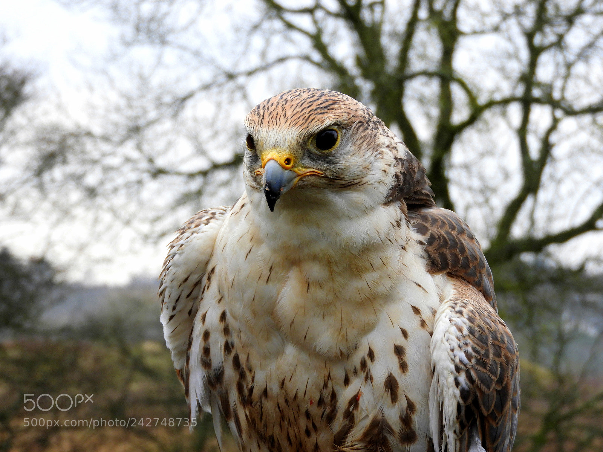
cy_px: 226
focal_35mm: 125
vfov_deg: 11.9
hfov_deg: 15.8
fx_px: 2177
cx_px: 302
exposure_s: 1/60
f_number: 5
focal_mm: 22.4
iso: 140
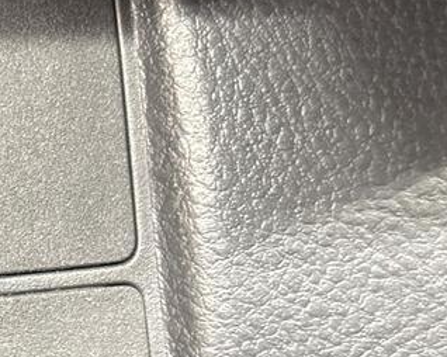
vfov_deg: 13.3
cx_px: -214
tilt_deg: -57.1
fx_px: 1520
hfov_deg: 15.5
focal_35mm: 115
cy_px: 337
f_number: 1.6
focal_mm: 5.96
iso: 320
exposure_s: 1/33
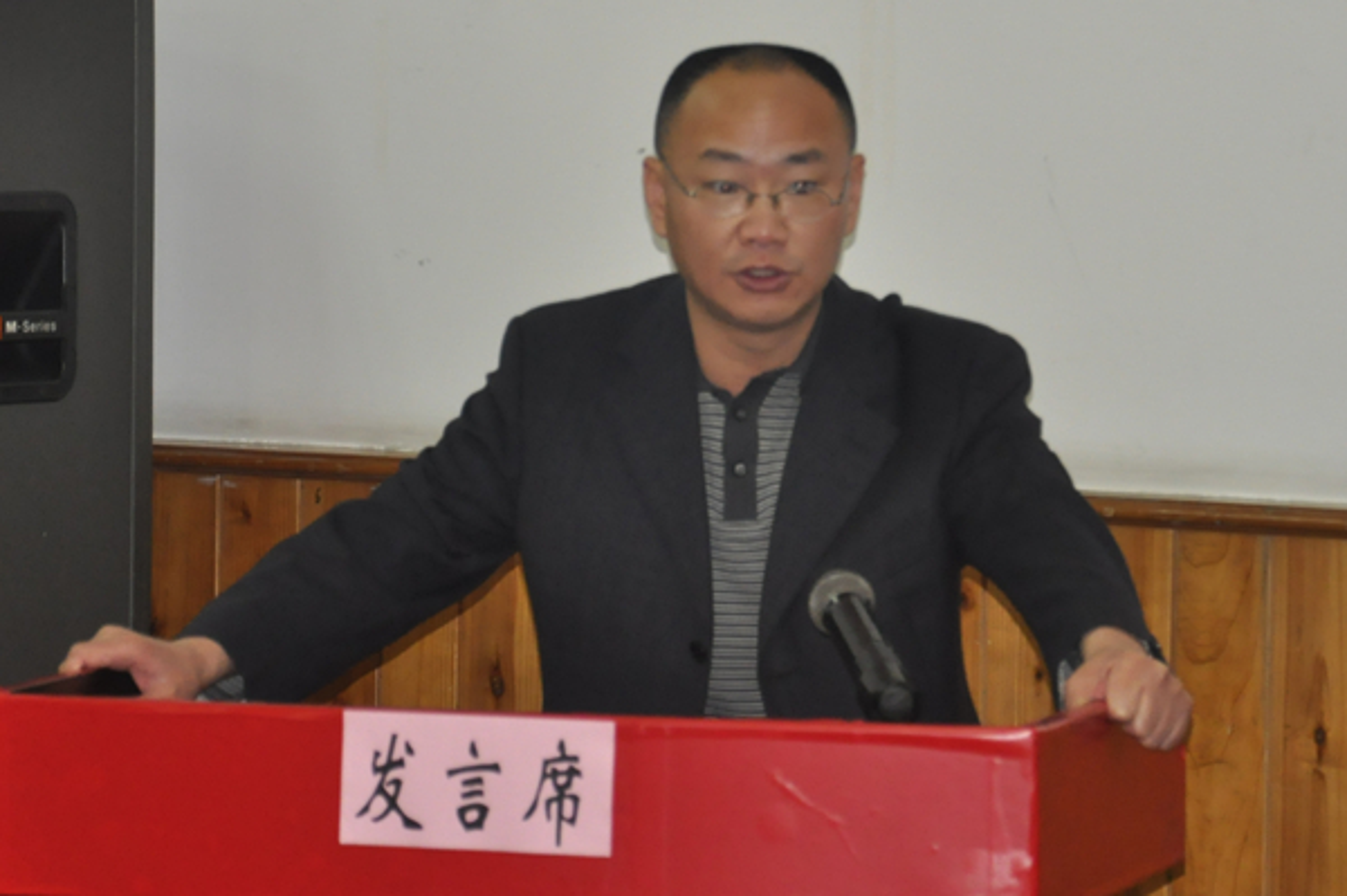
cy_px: 448
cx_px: 674
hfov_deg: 16.1
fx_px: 4767
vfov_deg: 10.7
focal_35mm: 128
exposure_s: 1/60
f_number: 5.6
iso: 1000
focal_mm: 85
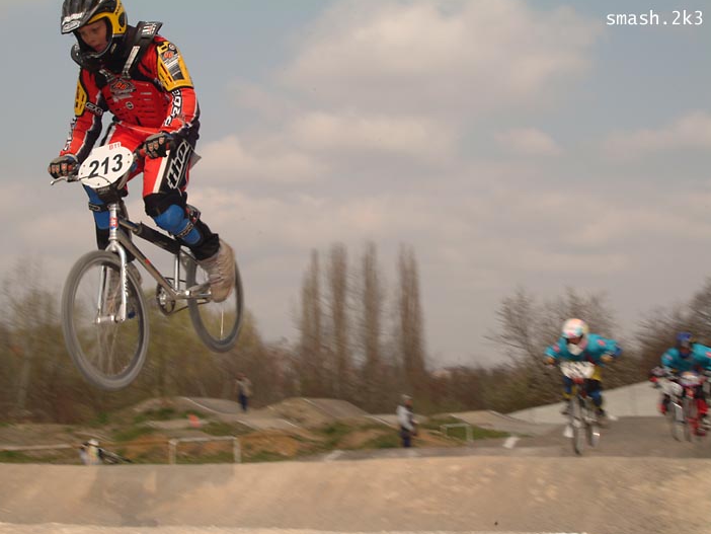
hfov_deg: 33.4
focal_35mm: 58
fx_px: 1182
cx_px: 316
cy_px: 266
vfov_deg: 25.4
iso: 100
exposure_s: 1/125
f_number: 11
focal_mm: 35
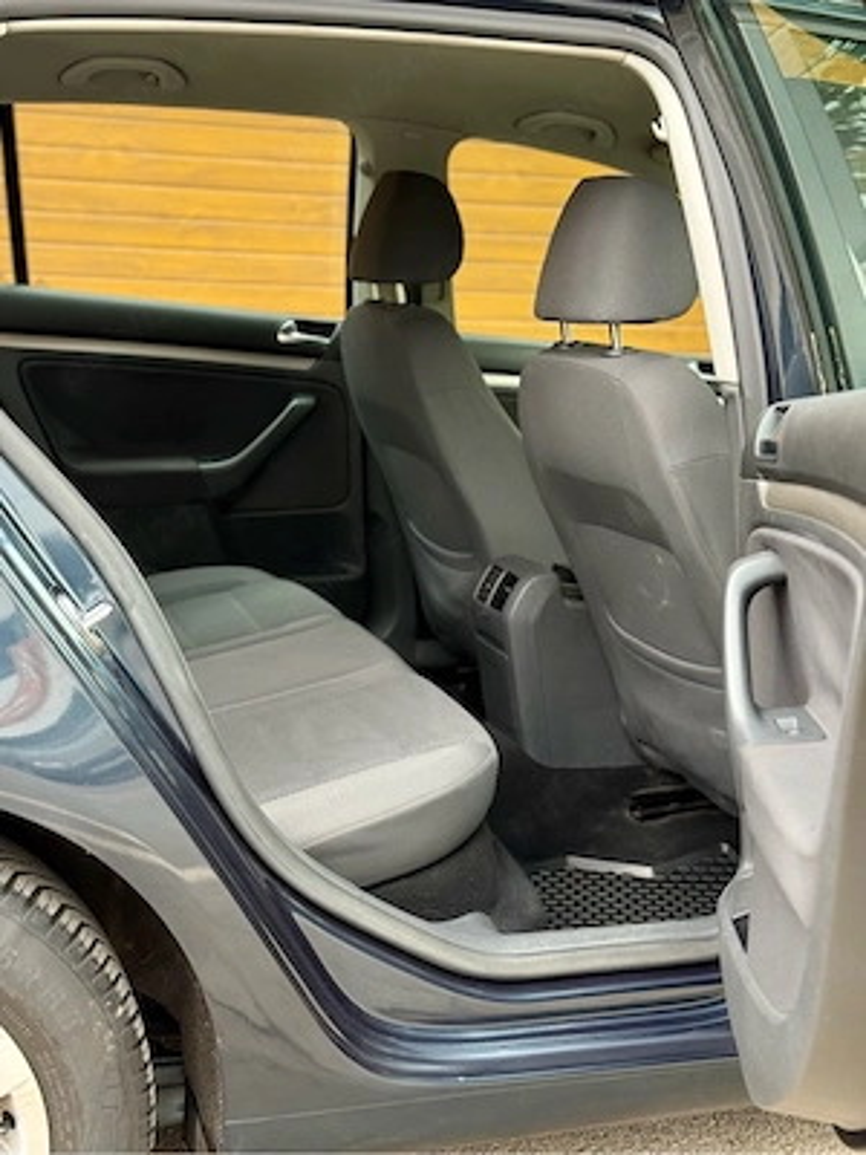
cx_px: 433
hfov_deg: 30.3
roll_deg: -2.0
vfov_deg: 39.7
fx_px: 1601
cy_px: 578
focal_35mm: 48
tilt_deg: -9.2
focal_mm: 6.76
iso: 100
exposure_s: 1/142
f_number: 1.78
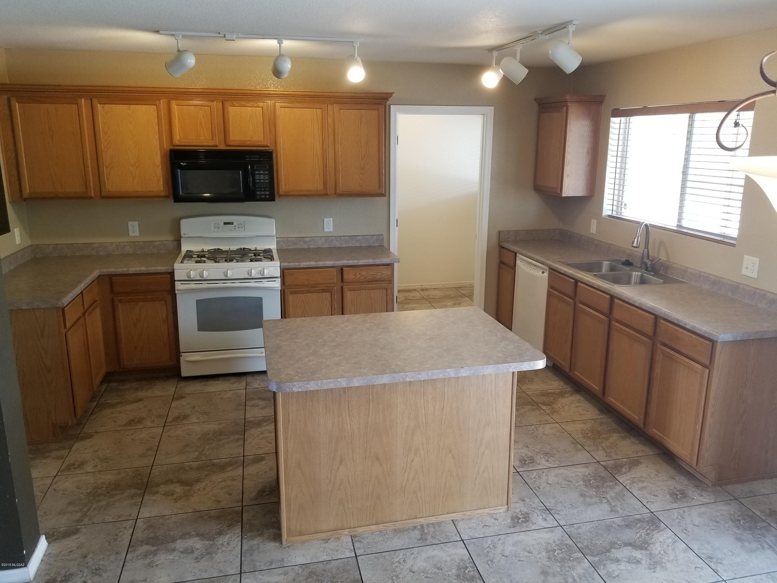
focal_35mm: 26
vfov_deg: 53.1
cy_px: 292
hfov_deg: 67.3
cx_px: 388
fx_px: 584
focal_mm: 4.3
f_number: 1.7
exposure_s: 1/60
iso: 125
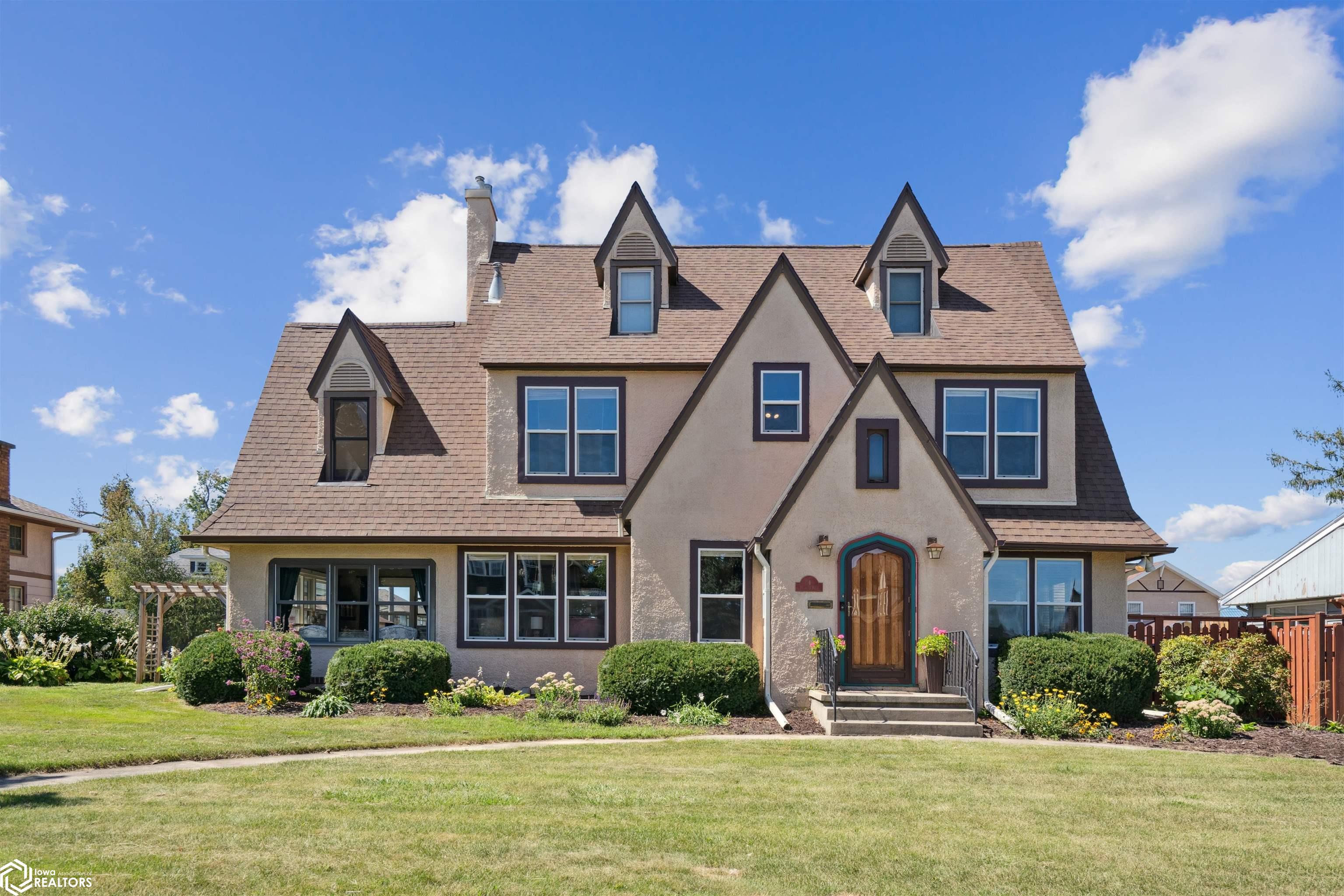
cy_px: 448
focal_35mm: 23
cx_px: 672
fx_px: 859
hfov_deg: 76.1
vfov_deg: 55.1
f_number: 9
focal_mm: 23
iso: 800
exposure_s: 1/1000
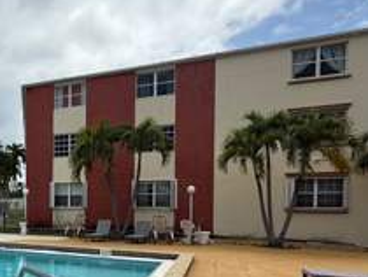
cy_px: 210
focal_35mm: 32
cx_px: 54
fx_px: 341
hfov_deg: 51.7
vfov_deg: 42.8
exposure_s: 1/3460
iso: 50
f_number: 2.2
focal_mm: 2.22
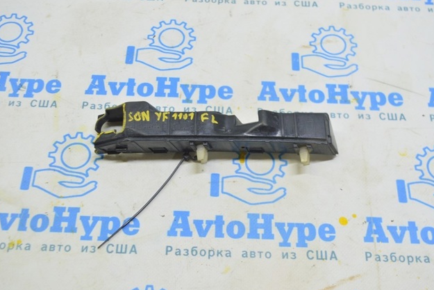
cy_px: 146
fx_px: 555
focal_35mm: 46
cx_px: 217
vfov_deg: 29.3
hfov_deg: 42.7
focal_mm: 30
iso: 400
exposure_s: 1/20
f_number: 5.6
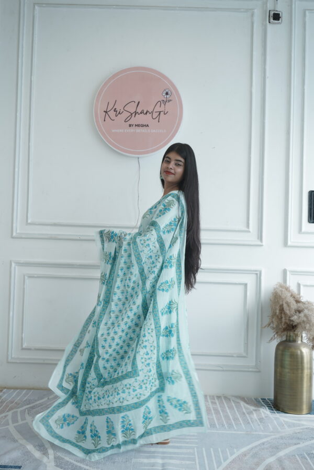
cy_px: 235
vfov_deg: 55.8
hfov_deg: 38.9
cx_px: 157
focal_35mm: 34
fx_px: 445
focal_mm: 34
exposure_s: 1/100
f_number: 5.6
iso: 200
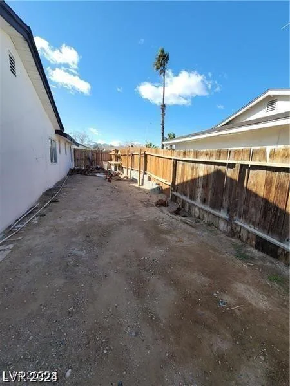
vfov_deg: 106.2
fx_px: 145
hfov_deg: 89.9
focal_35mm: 13
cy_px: 193
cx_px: 145
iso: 64
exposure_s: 1/1099
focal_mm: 2.2
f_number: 2.2
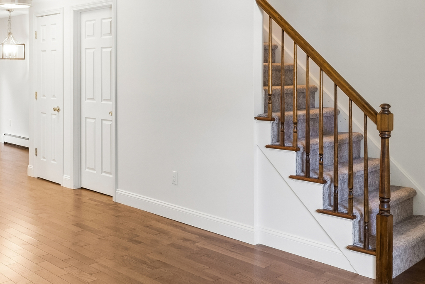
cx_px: 203
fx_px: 496
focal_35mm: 42
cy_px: 81
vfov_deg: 31.5
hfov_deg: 46.4
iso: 400
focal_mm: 14
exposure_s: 1/3.33
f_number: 13
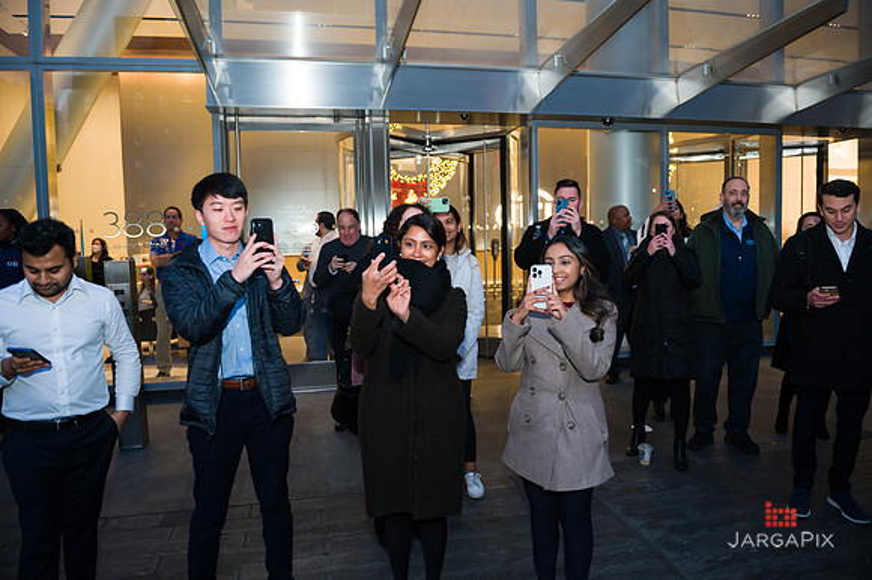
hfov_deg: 73.8
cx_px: 436
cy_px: 290
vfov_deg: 53.1
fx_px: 581
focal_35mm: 24
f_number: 4
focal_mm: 24
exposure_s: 1/200
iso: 1600
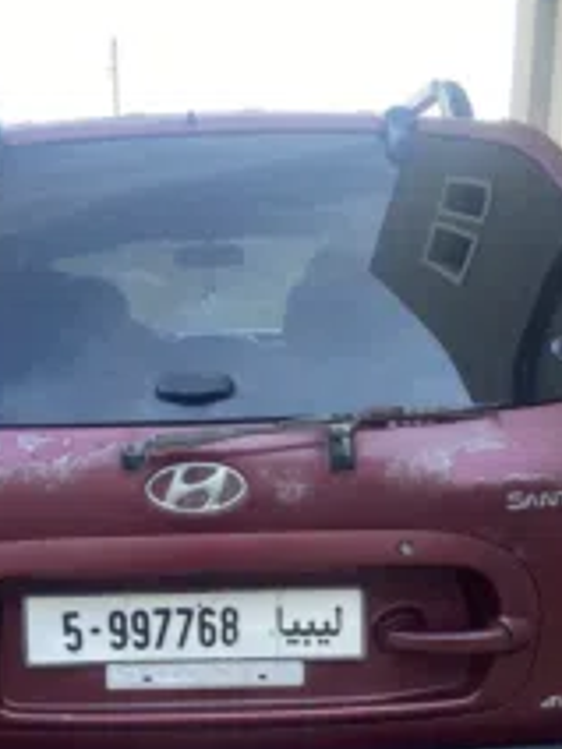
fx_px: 1061
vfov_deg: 37.2
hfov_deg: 29.5
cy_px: 625
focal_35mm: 49
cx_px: 194
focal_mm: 4.25
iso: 32
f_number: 1.8
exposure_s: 1/122
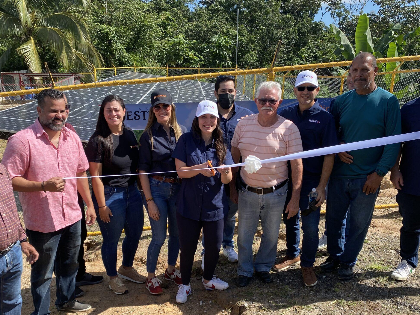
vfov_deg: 41.4
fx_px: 412
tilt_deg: -19.7
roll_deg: -0.9
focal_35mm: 34
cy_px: 201
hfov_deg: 54.0
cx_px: 210
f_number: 1.8
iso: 32
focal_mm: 4.25
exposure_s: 1/1543
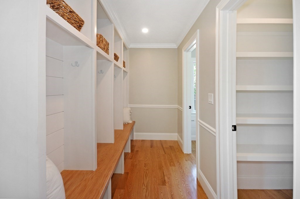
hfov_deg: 100.5
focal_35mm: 15
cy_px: 100
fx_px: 125
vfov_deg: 77.2
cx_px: 150
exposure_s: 1/60
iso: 500
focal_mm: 10
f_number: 5
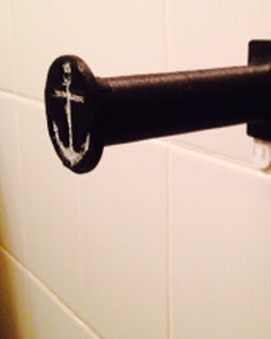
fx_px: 602
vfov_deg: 31.3
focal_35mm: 60
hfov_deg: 25.2
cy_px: 132
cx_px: 194
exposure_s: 1/20
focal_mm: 4.12
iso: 200
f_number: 2.4
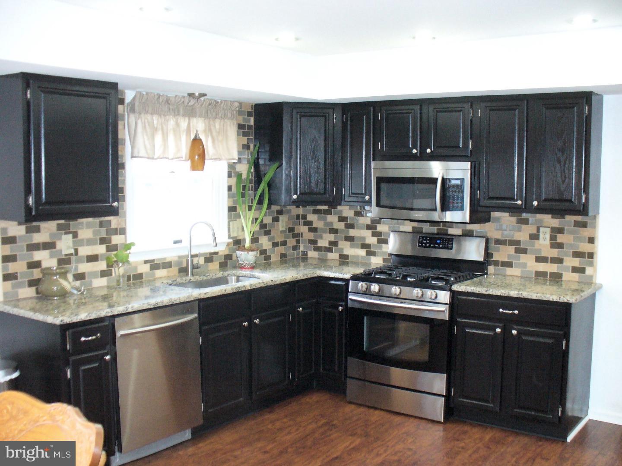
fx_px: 665
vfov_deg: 38.7
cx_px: 311
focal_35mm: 37
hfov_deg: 50.1
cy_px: 233
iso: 400
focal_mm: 6.1
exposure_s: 1/30
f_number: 2.8
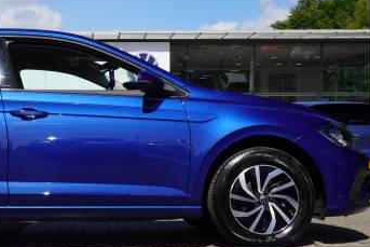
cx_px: 61
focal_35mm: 70
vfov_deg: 19.5
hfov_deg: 28.1
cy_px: 127
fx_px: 719
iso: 100
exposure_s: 1/125
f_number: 9
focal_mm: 25
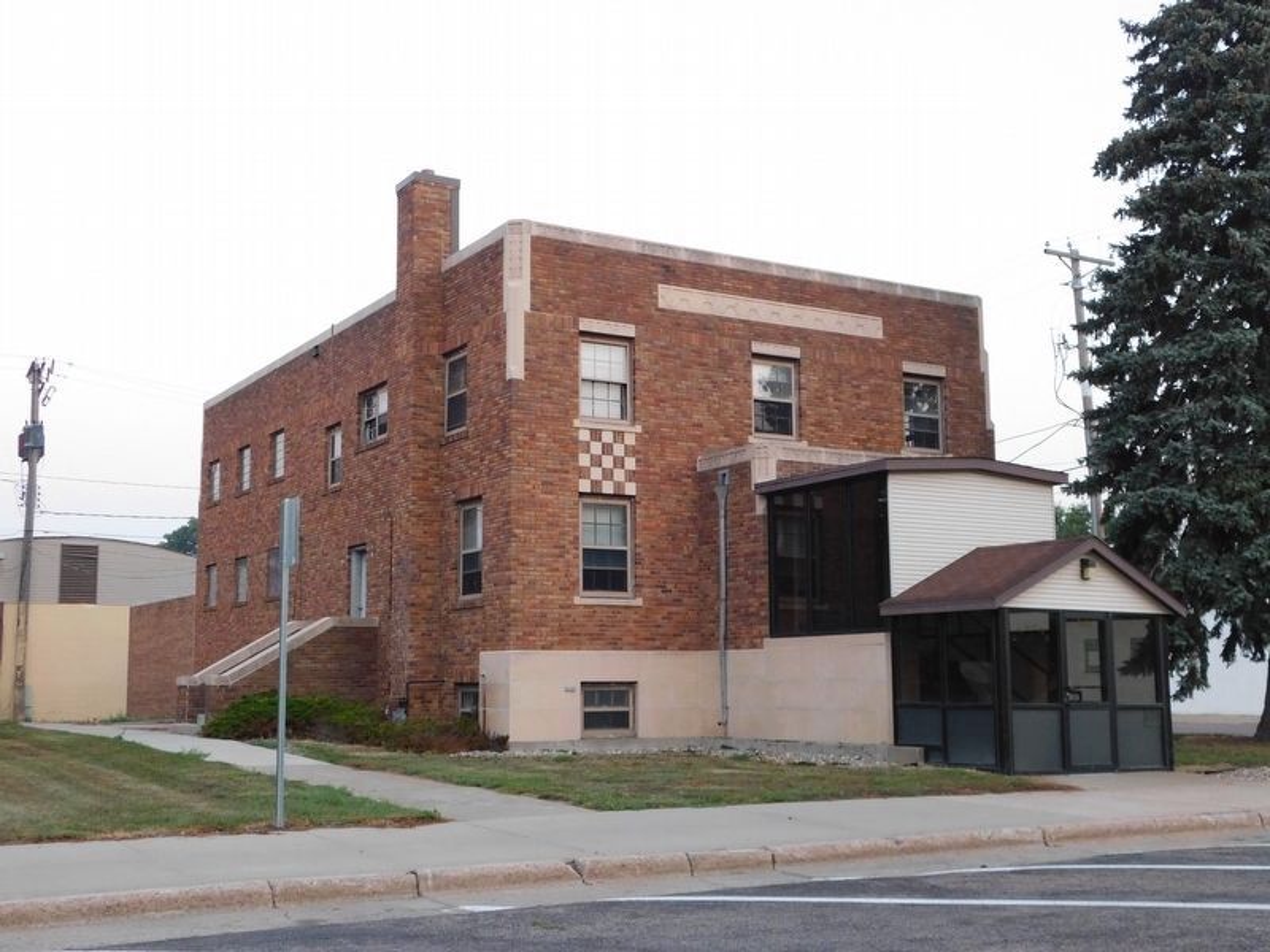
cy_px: 476
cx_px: 635
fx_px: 1468
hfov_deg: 46.8
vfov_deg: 36.0
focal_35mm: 40
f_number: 3.6
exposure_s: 1/15
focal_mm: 7.1
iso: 400
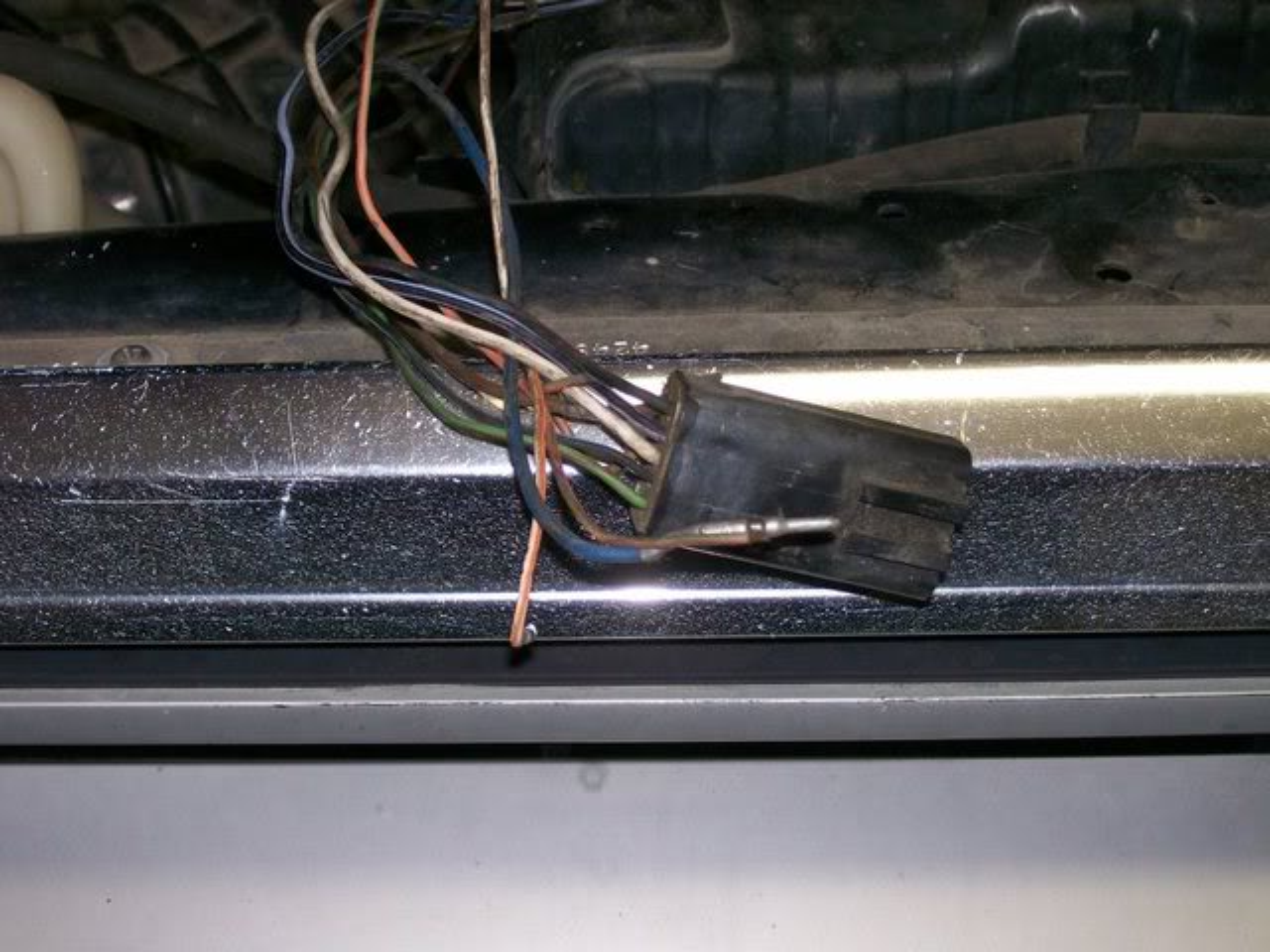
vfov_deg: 26.1
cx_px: 635
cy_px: 476
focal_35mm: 56
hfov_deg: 34.3
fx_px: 2055
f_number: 3.4
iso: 80
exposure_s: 1/84
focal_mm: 9.4
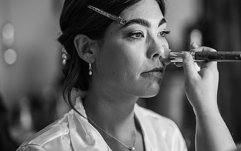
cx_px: 134
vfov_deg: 11.7
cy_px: 50
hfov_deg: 18.6
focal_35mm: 112
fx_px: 736
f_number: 1.8
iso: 180
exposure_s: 1/200
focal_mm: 85
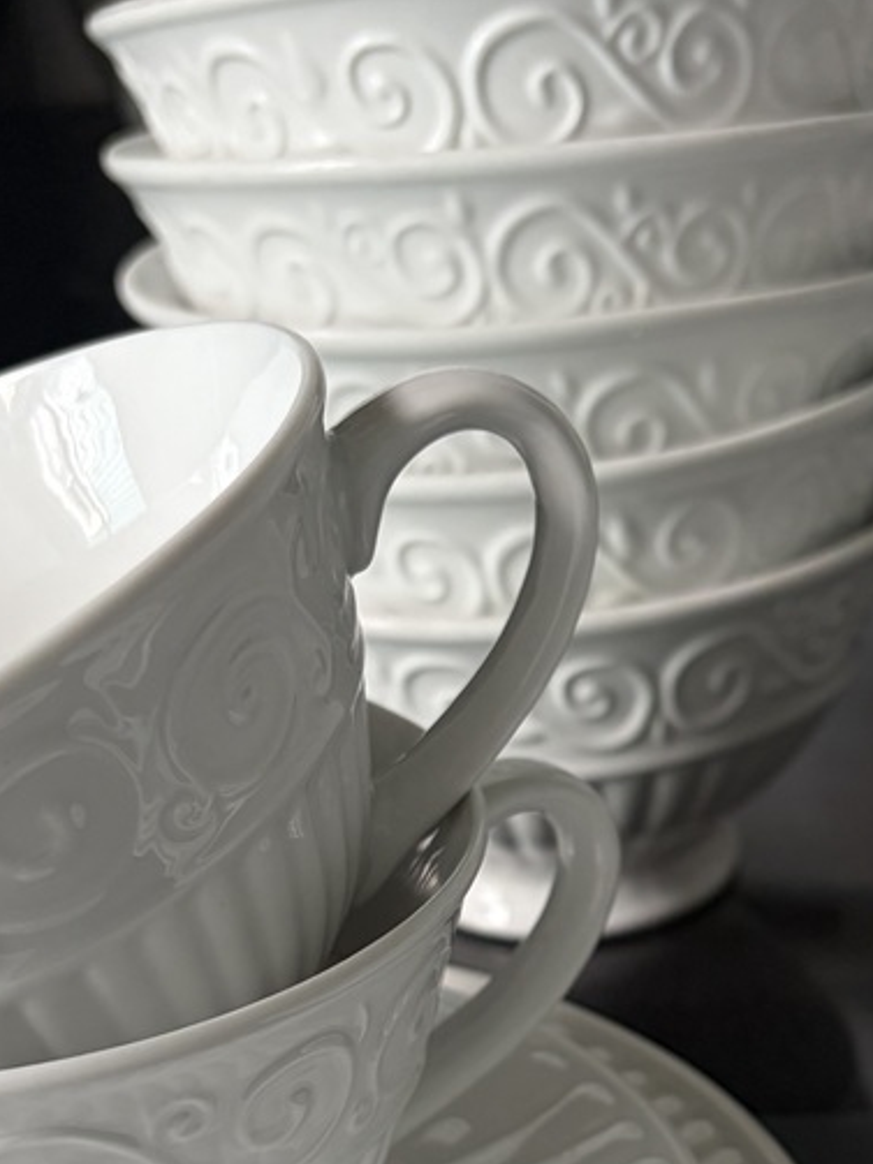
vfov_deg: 29.9
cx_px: 493
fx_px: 2086
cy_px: 1041
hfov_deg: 23.6
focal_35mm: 62
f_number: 1.6
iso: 125
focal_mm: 5.96
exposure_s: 1/121
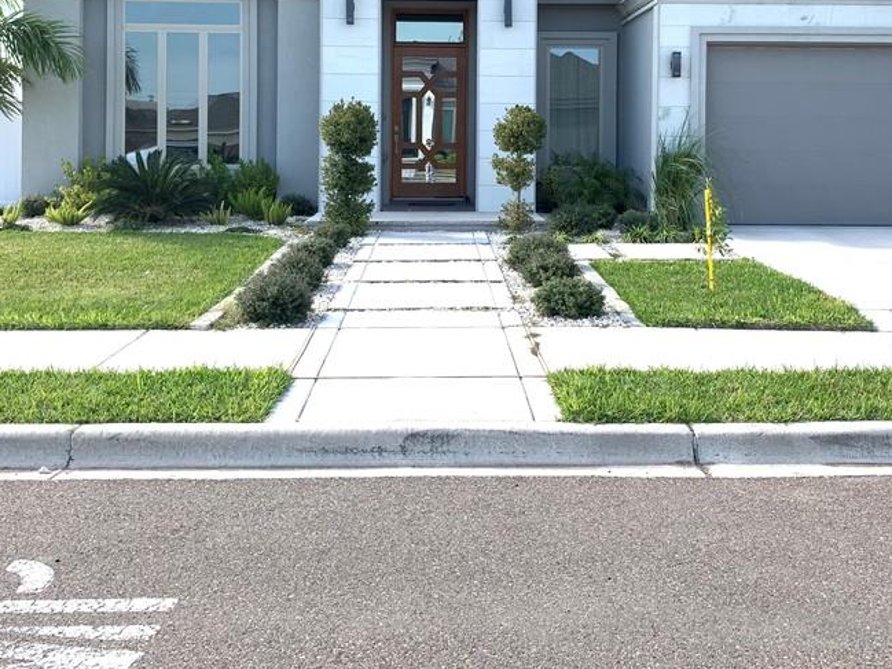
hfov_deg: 45.7
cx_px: 492
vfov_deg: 34.2
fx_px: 1057
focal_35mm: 41
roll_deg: -0.2
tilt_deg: -0.8
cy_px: 146
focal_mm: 4.25
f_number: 1.8
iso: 25
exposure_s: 1/771
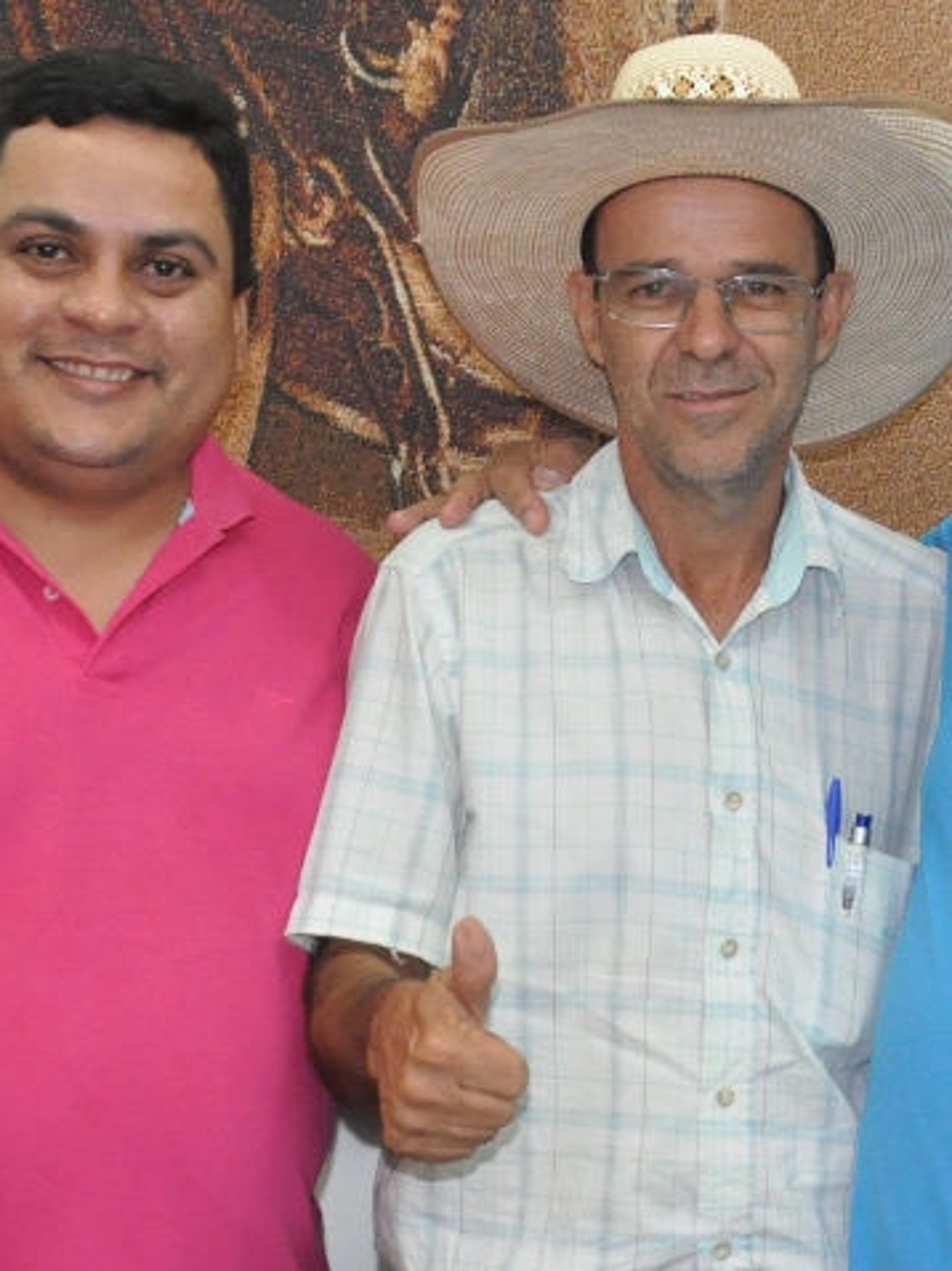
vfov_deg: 25.7
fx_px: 2789
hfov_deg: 19.3
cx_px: 681
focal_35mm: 76
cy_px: 646
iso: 3200
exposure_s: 1/60
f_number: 5.6
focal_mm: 28
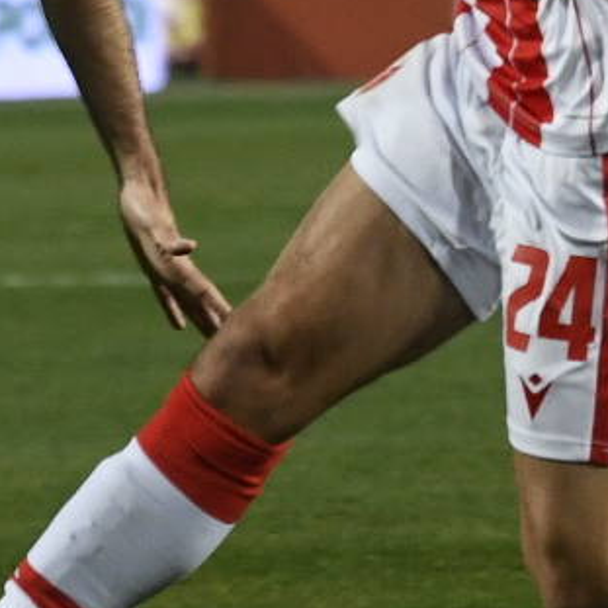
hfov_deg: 3.4
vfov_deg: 3.4
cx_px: -373
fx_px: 10194
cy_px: 104
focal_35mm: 513
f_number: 4
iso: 1600
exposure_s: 1/640
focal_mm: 116
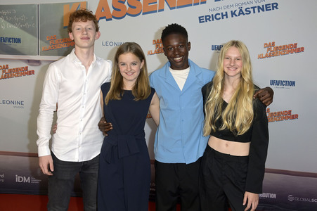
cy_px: 106
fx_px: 370
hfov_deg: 46.4
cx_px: 158
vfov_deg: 31.8
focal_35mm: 42
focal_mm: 42
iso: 640
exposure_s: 1/250
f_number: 5.6
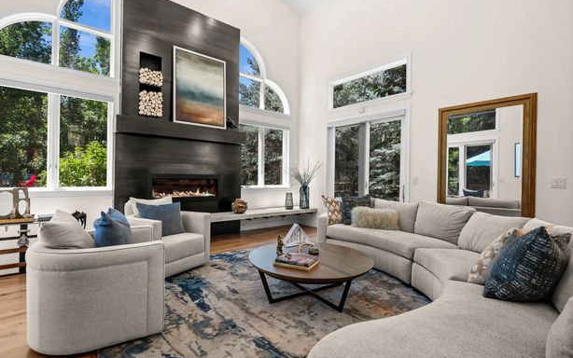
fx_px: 274
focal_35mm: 18
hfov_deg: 92.6
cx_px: 276
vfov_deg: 66.4
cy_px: 172
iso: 500
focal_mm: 16.5
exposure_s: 1/6
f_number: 7.1
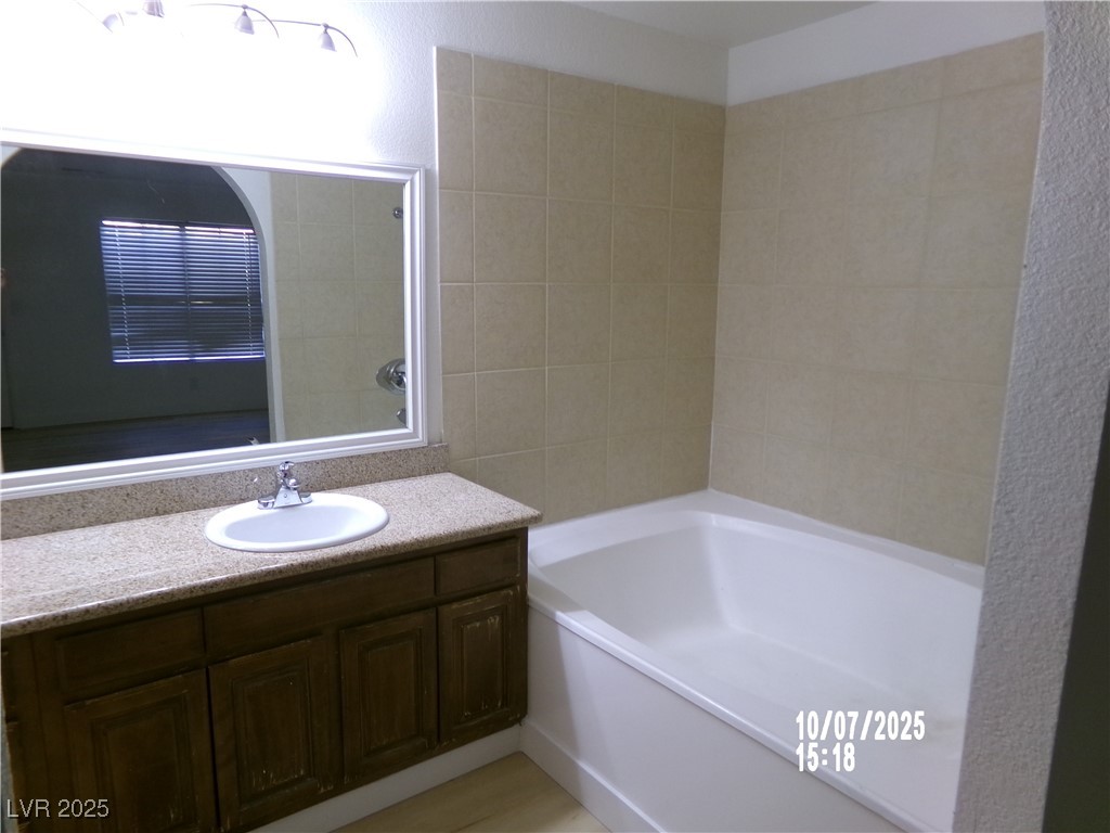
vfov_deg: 56.8
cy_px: 416
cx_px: 555
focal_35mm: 24
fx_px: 770
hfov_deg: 71.6
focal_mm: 4.3
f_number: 3.7
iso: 200
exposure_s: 1/30
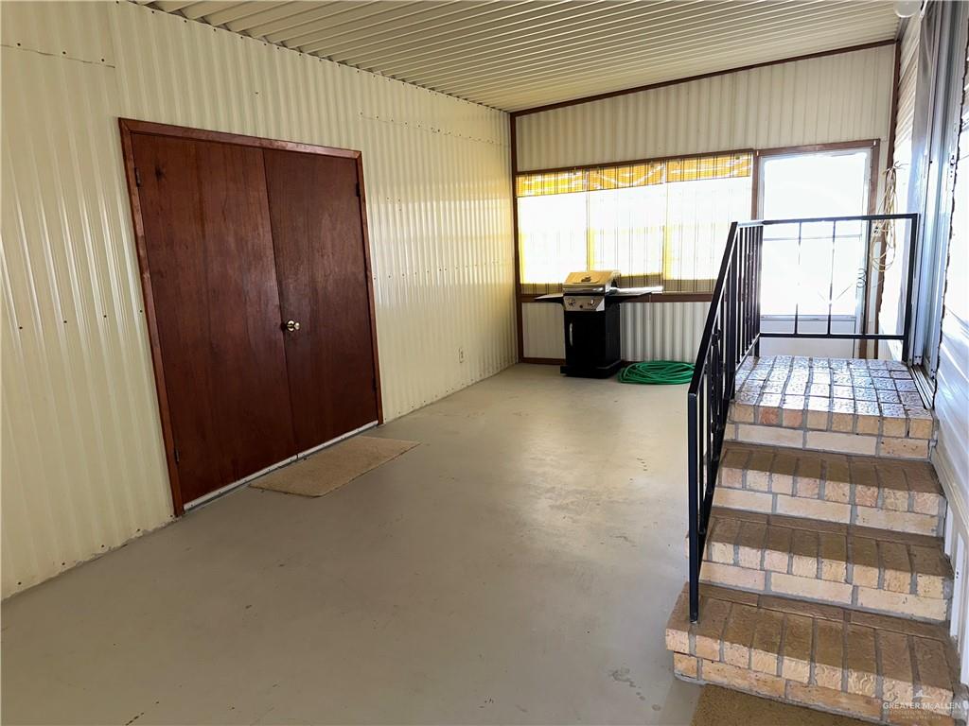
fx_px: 672
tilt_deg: -11.2
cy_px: 363
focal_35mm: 24
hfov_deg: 71.6
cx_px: 484
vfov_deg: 56.8
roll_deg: +2.3
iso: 80
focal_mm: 6.86
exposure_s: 1/33
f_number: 1.78
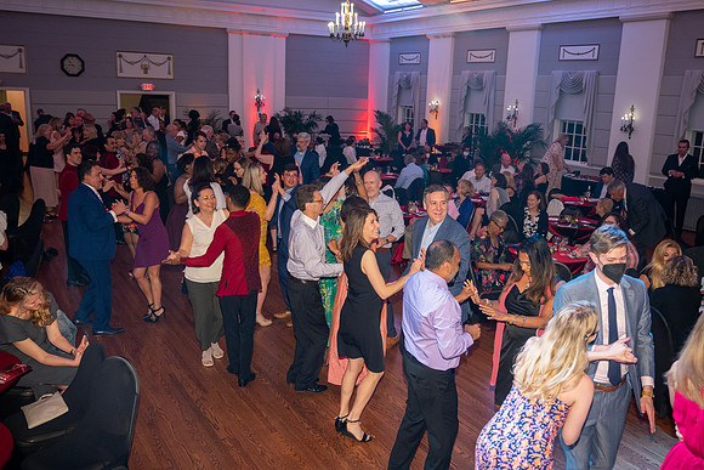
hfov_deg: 57.1
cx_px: 352
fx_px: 647
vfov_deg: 39.9
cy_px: 235
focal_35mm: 33
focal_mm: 33
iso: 1600
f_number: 4
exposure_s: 1/60
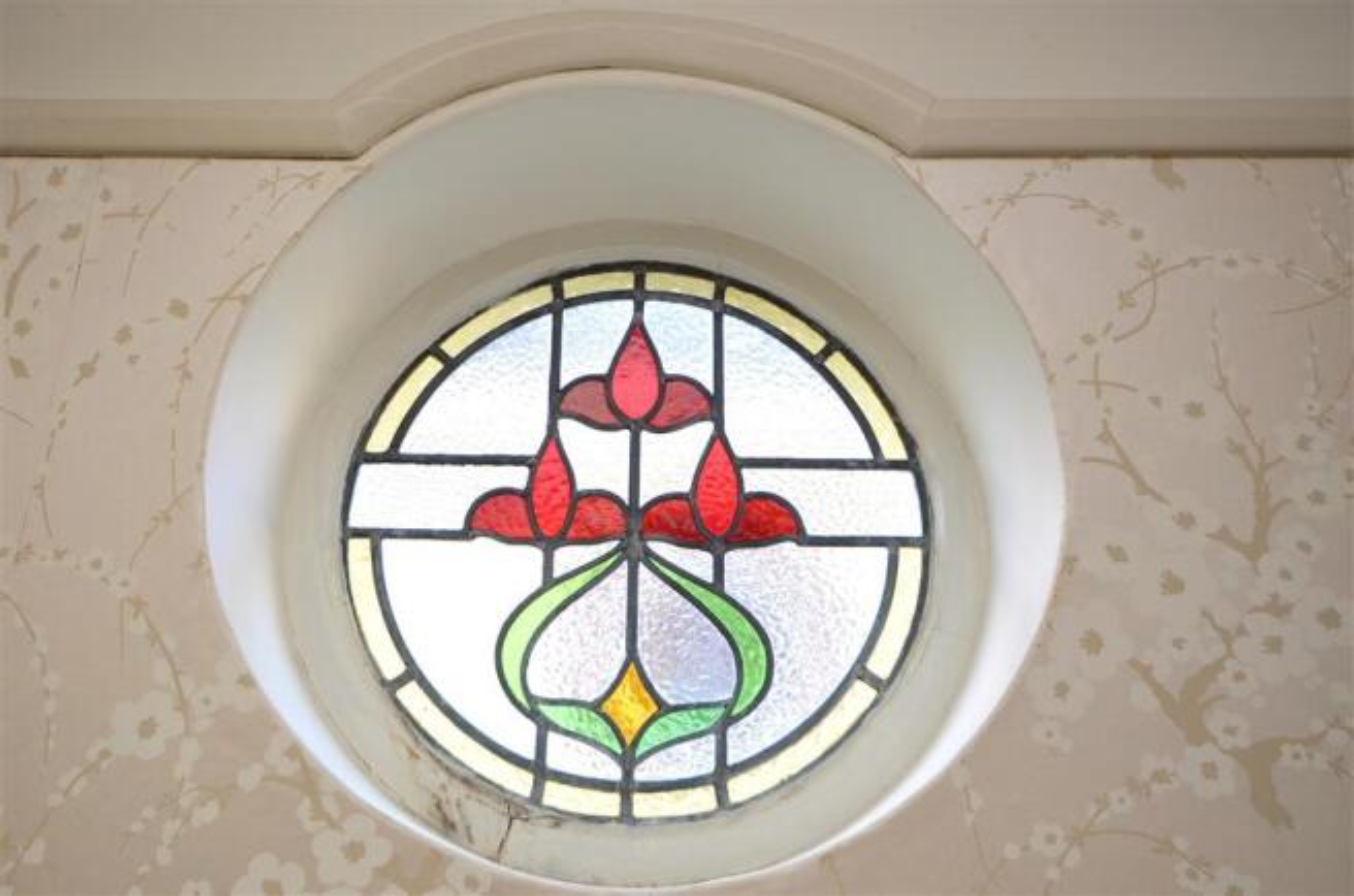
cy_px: 448
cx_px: 677
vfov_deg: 43.4
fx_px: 1126
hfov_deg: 62.0
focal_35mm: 30
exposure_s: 1/30
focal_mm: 20
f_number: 9
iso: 640
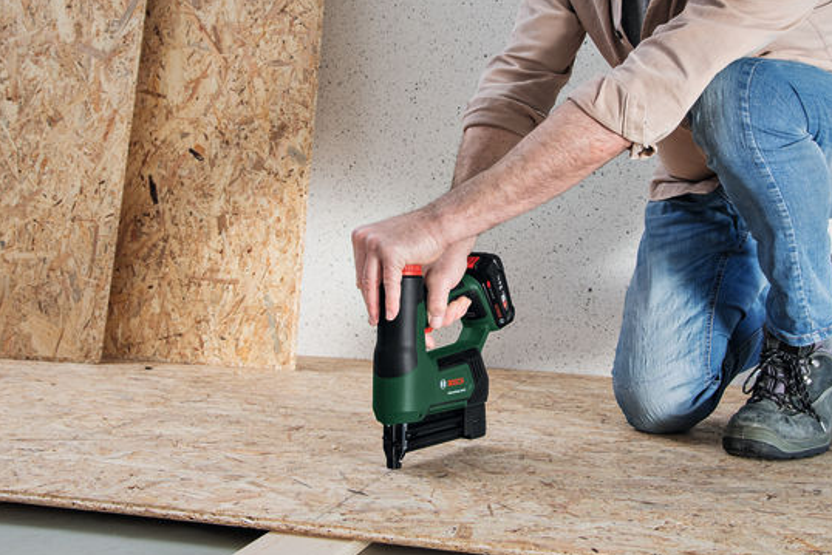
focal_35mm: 52
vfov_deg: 25.8
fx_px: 1202
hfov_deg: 38.1
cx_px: 455
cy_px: 158
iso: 200
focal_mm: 35
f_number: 7.1
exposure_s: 1/160
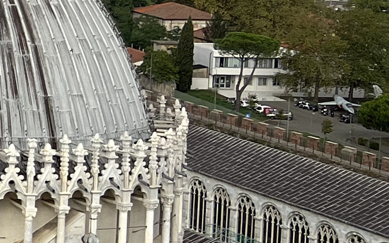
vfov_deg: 9.0
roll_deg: -0.2
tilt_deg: -6.4
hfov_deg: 11.4
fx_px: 1526
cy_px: -28
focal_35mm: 144
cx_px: -612
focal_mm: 5.7
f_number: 1.5
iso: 50
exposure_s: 1/5587
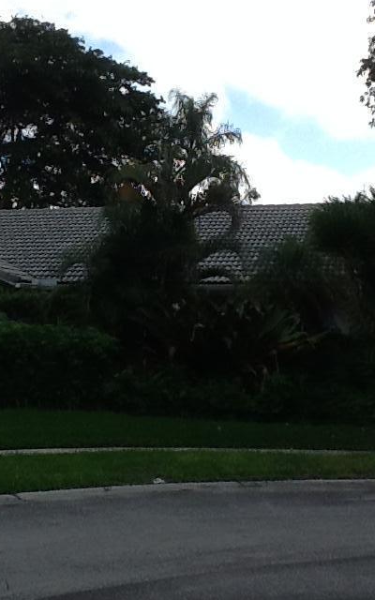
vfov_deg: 29.3
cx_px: 120
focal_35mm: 70
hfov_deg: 18.5
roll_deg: -2.6
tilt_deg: +3.3
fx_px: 1145
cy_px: 249
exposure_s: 1/955
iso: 40
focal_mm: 2.03
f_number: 2.4
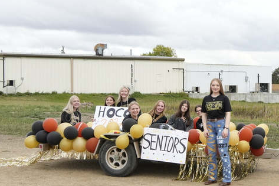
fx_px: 504
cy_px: 95
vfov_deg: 20.9
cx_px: 257
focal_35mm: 65
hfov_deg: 29.5
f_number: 4.5
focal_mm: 20
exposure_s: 1/2000
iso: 640
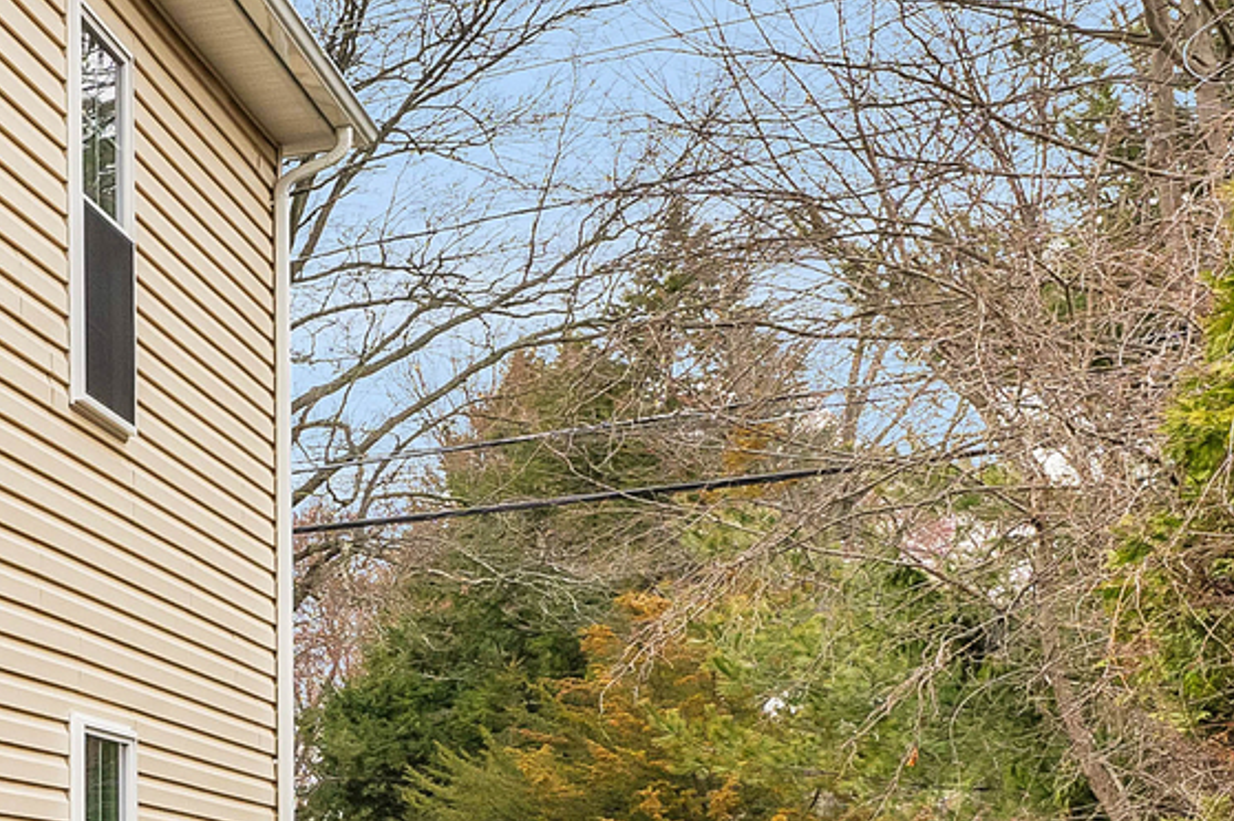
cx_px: -1391
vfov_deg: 17.4
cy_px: 764
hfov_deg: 17.1
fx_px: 2638
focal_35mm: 77
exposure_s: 1/100
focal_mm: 14
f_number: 8
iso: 200
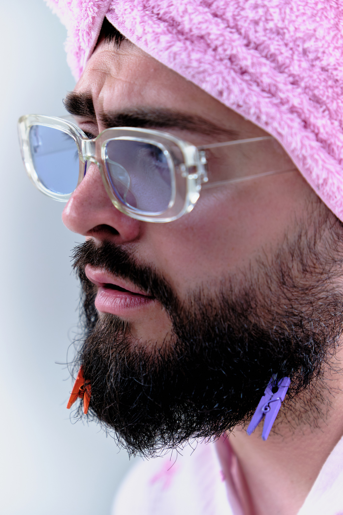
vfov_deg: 19.5
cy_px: 258
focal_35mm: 105
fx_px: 1501
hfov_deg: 13.0
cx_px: 172
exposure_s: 1/125
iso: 160
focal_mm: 70
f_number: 2.8
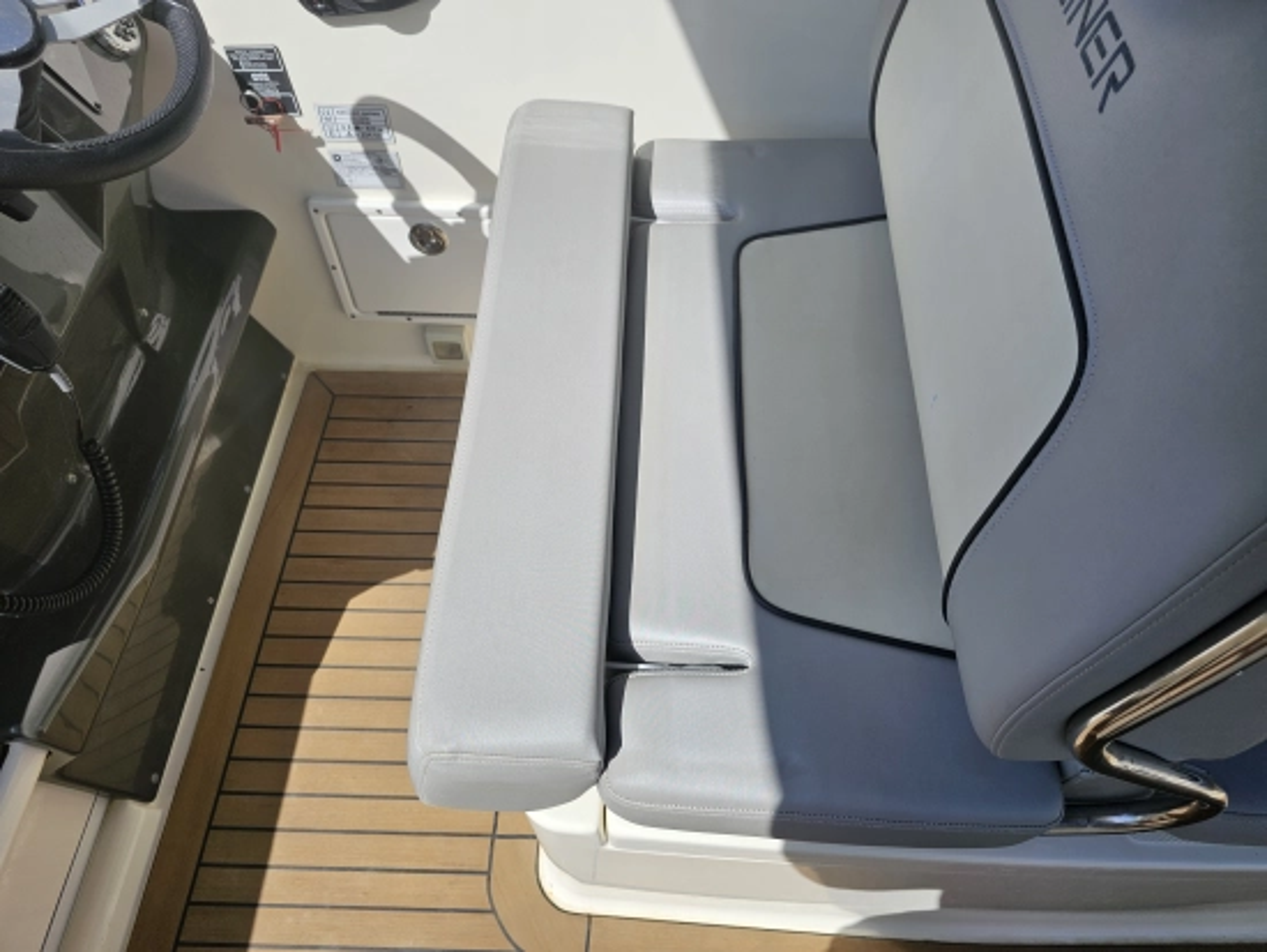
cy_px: 476
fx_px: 842
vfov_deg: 58.9
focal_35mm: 23
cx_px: 634
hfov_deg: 73.9
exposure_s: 1/895
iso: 10
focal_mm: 6.3
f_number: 1.7
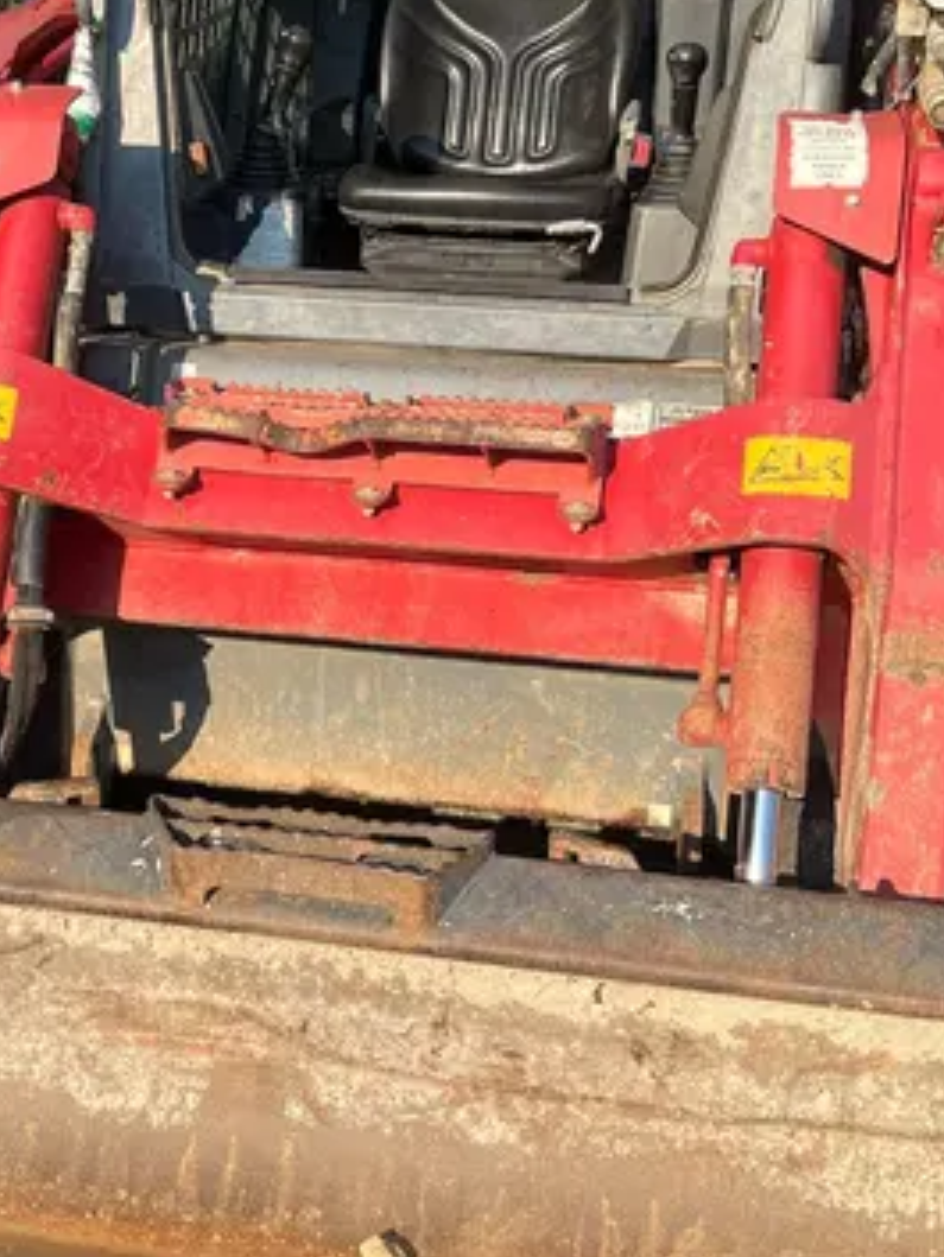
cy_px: 628
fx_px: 1962
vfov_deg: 35.5
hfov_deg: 26.7
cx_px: 253
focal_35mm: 54
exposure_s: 1/1558
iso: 50
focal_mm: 5.1
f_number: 1.6
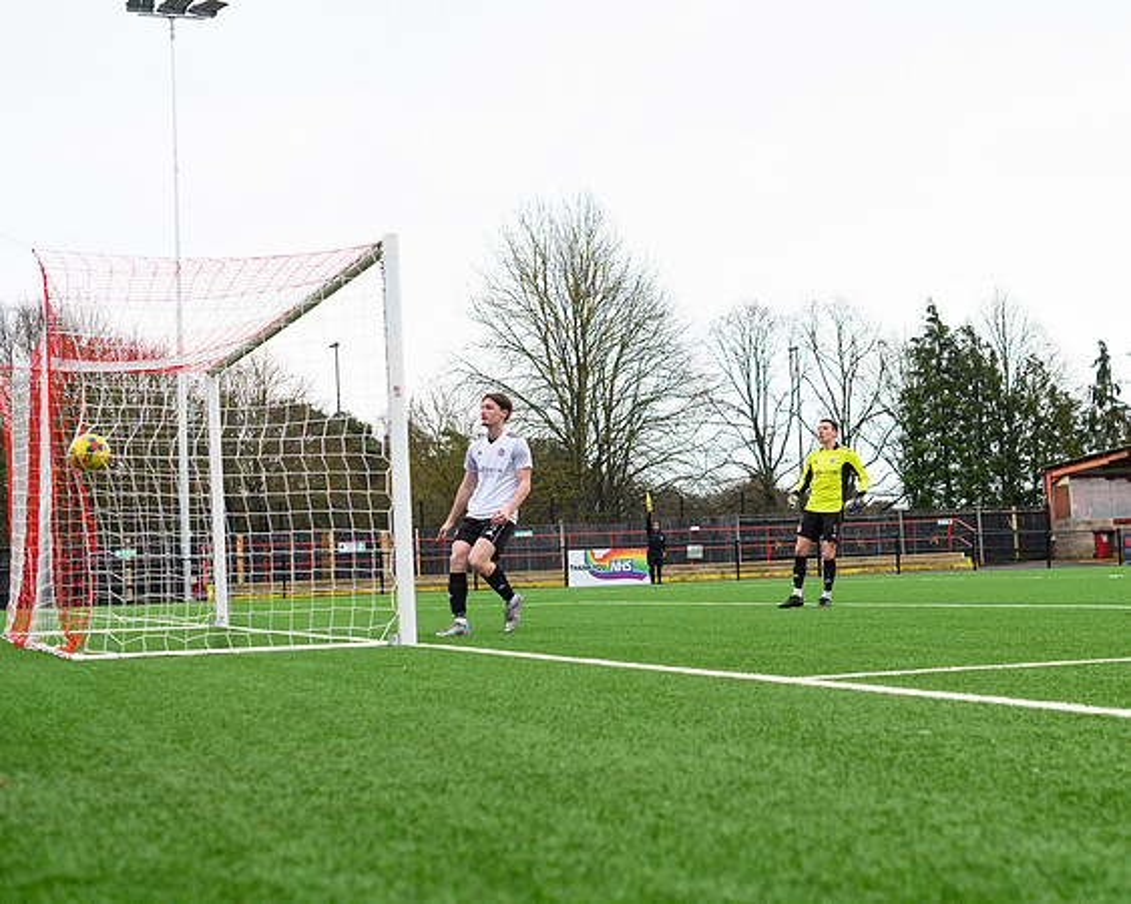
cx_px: 680
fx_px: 1886
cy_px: 452
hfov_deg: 33.3
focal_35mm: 56
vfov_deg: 26.9
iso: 1000
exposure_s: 1/1250
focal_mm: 50
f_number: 5
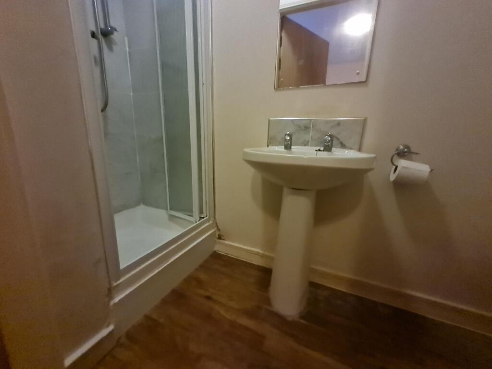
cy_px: 184
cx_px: 246
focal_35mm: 13
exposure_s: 1/25
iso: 1000
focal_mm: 1.74
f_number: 2.2
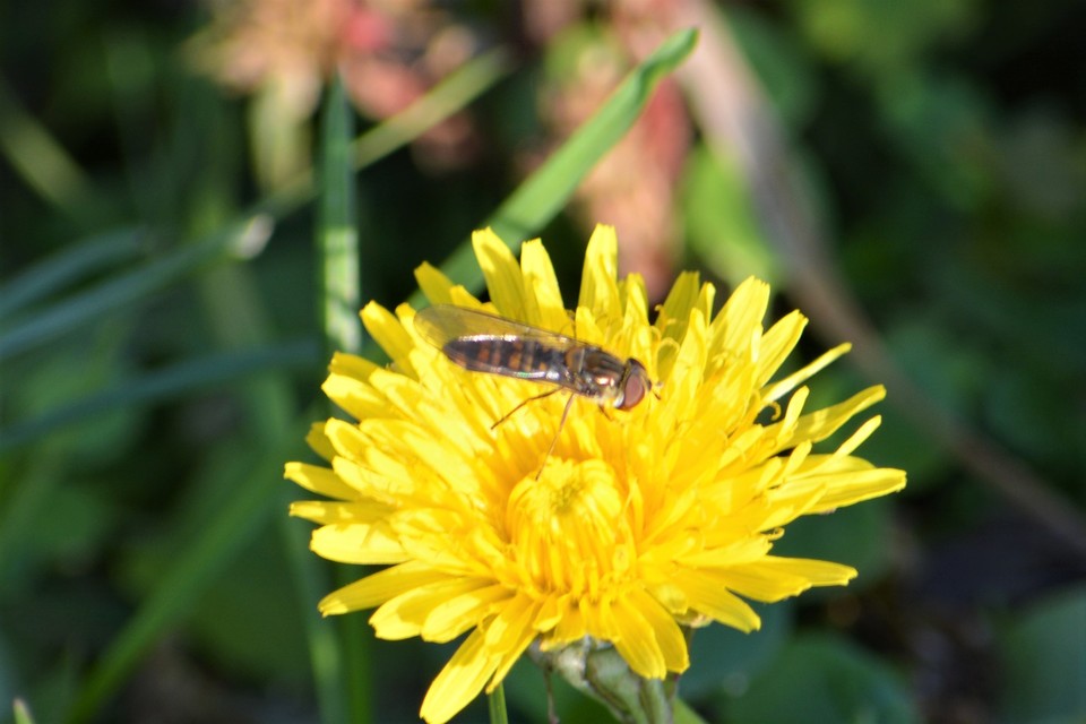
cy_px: 362
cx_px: 543
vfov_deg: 3.1
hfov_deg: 4.6
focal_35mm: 450
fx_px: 13574
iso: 180
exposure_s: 1/125
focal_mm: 300
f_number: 8
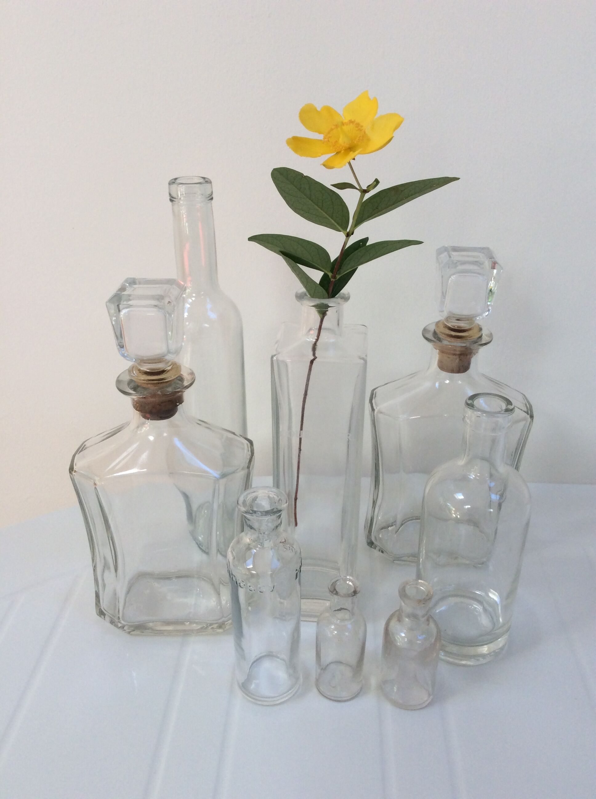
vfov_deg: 56.9
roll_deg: +0.4
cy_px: 400
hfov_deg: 44.1
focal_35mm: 32
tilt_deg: -28.0
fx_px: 737
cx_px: 298
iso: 50
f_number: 2.4
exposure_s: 1/100
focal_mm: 3.3
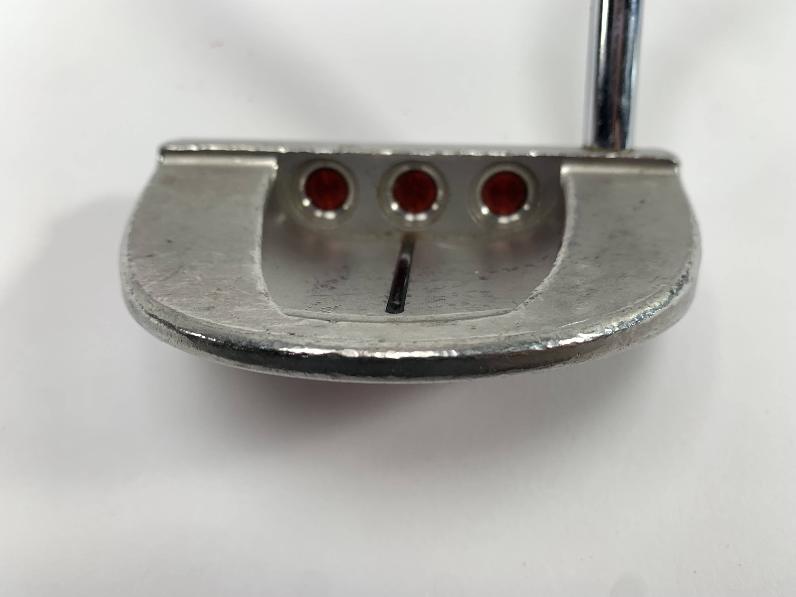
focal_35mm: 26
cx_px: 398
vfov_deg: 53.1
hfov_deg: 67.3
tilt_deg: -63.1
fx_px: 598
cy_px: 298
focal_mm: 4.25
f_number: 1.8
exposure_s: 1/121
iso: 25
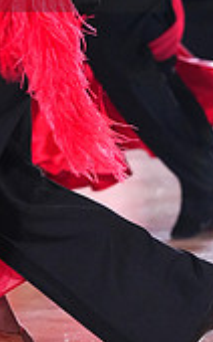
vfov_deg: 4.3
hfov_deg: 2.7
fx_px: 4531
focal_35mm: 487
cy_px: -54
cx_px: -112
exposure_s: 1/400
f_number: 5
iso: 8000
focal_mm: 140
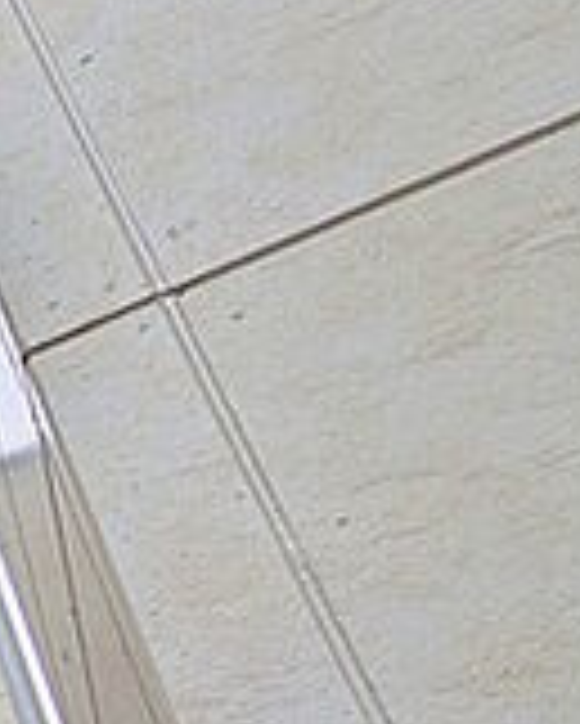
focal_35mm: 51
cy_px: 805
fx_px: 1093
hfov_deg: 16.8
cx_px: -706
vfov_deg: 32.1
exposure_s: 1/678
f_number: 2.2
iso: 54
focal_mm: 1.83
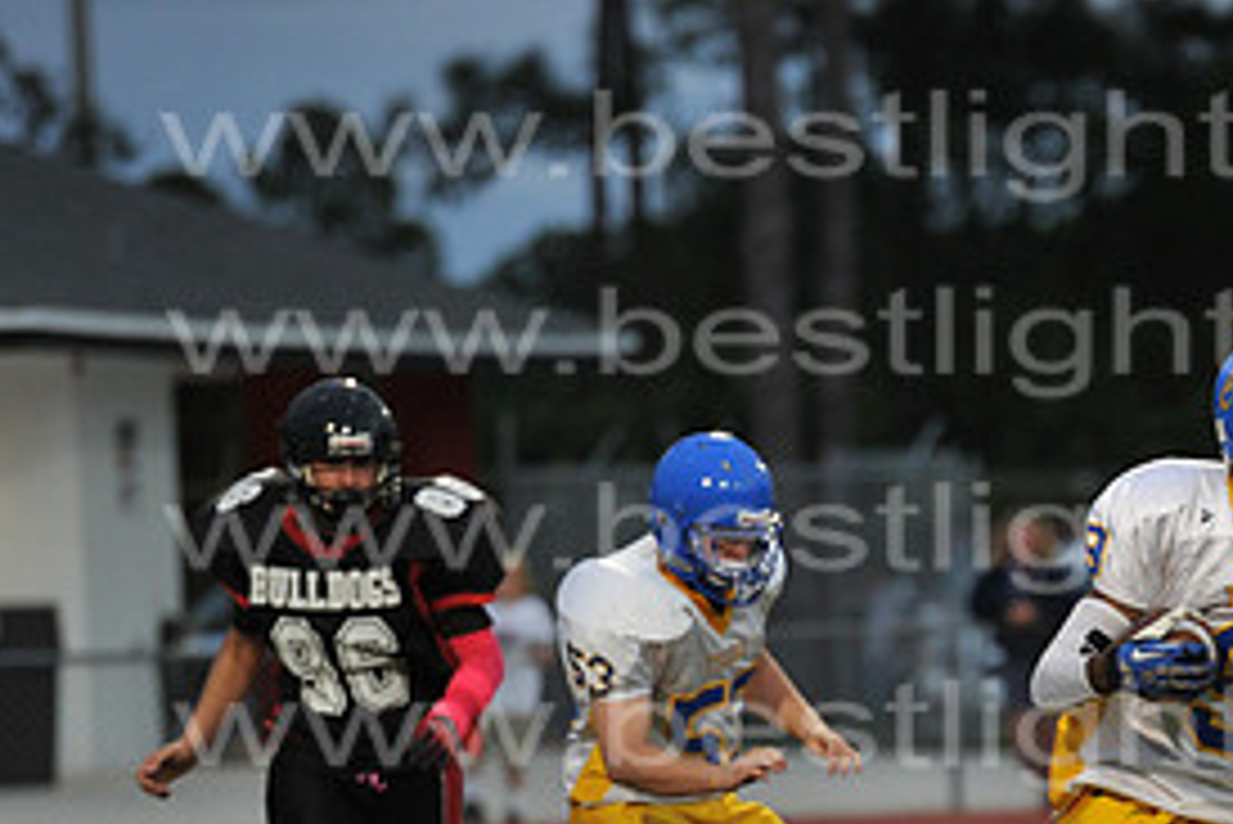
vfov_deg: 3.3
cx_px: 1197
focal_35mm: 423
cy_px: 833
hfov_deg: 4.9
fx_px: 14495
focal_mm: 200
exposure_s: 1/400
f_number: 3.2
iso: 1600
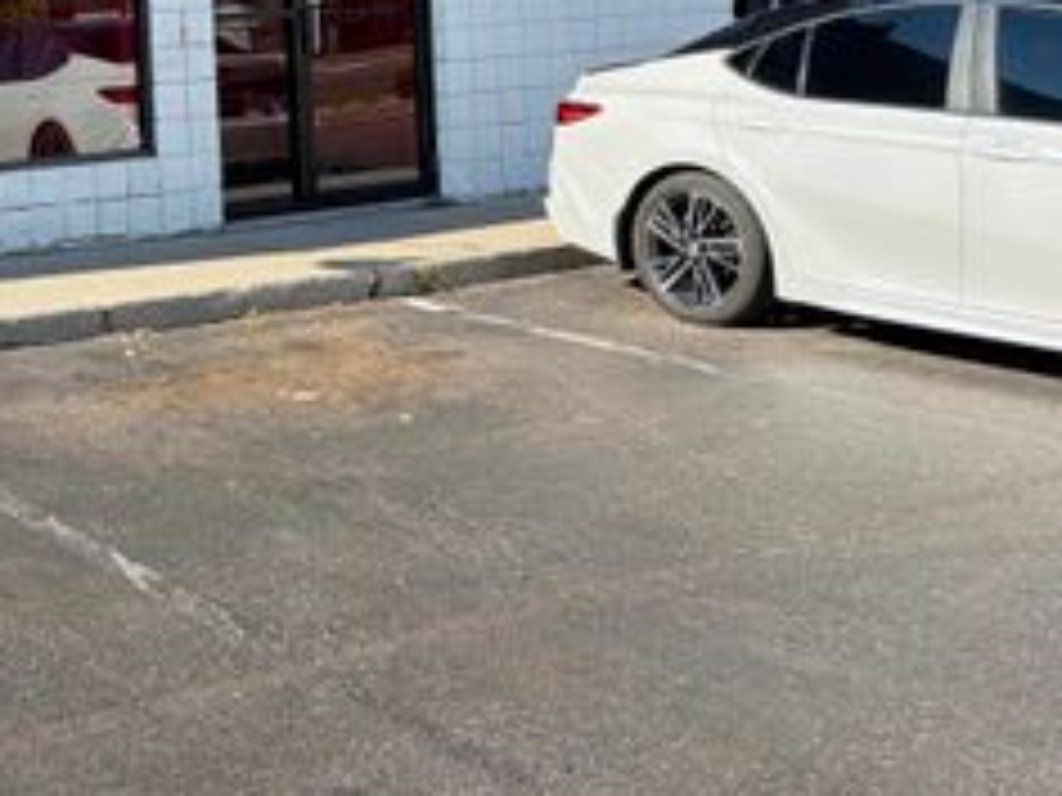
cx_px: -45
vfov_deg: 25.7
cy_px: 70
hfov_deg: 31.7
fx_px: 1687
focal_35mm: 55
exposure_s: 1/1420
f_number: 1.6
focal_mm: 5.96
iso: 50
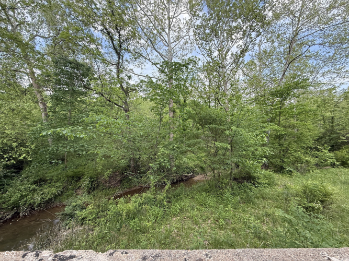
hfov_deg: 102.1
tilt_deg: +1.0
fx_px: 141
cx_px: 174
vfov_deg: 85.7
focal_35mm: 14
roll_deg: -0.5
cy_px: 130
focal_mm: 2.22
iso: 64
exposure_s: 1/319
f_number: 2.2
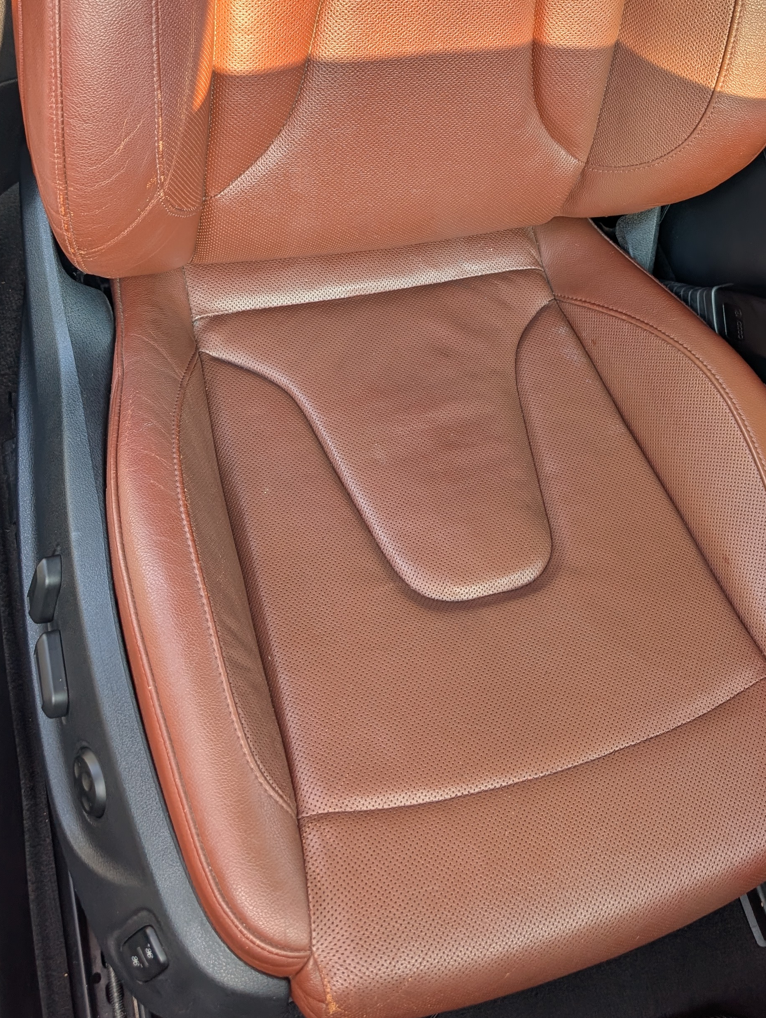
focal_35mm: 40
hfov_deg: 35.9
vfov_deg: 44.2
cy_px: 188
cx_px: 460
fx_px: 1177
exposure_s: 1/39.5
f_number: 1.68
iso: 22
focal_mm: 6.9
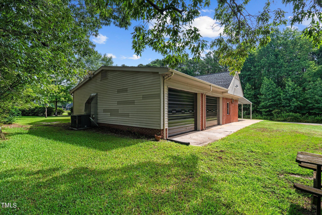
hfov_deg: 93.3
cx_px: 161
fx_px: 152
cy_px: 108
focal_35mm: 17
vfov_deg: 70.5
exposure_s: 1/160
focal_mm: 17
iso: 400
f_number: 8
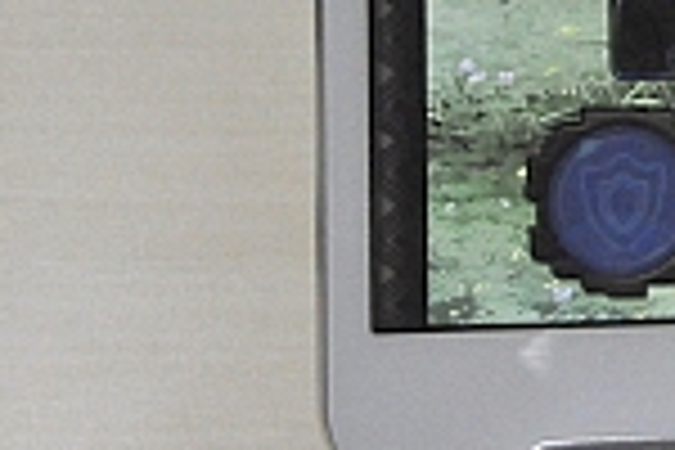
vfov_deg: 8.2
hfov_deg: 12.2
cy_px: -216
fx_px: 3075
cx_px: 846
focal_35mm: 164
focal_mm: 32
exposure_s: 1/400
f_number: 10
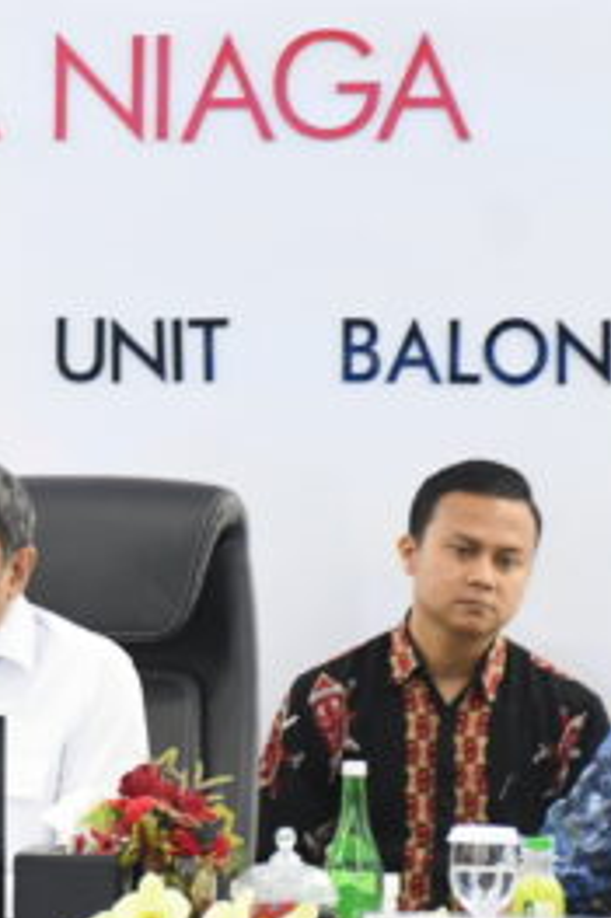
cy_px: 464
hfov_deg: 3.9
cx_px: -230
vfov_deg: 5.9
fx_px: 8947
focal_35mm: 351
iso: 1600
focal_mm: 80
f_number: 5.3
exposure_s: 1/50
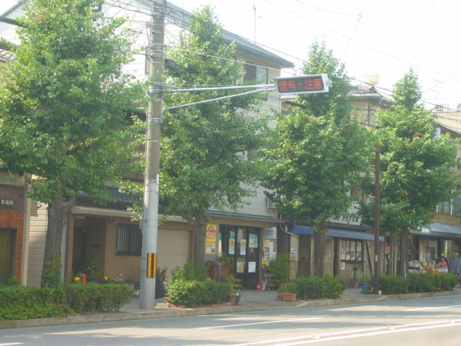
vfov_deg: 17.2
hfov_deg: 22.8
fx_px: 1145
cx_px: 230
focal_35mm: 86
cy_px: 173
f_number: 5
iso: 80
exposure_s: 1/125
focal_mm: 14.2
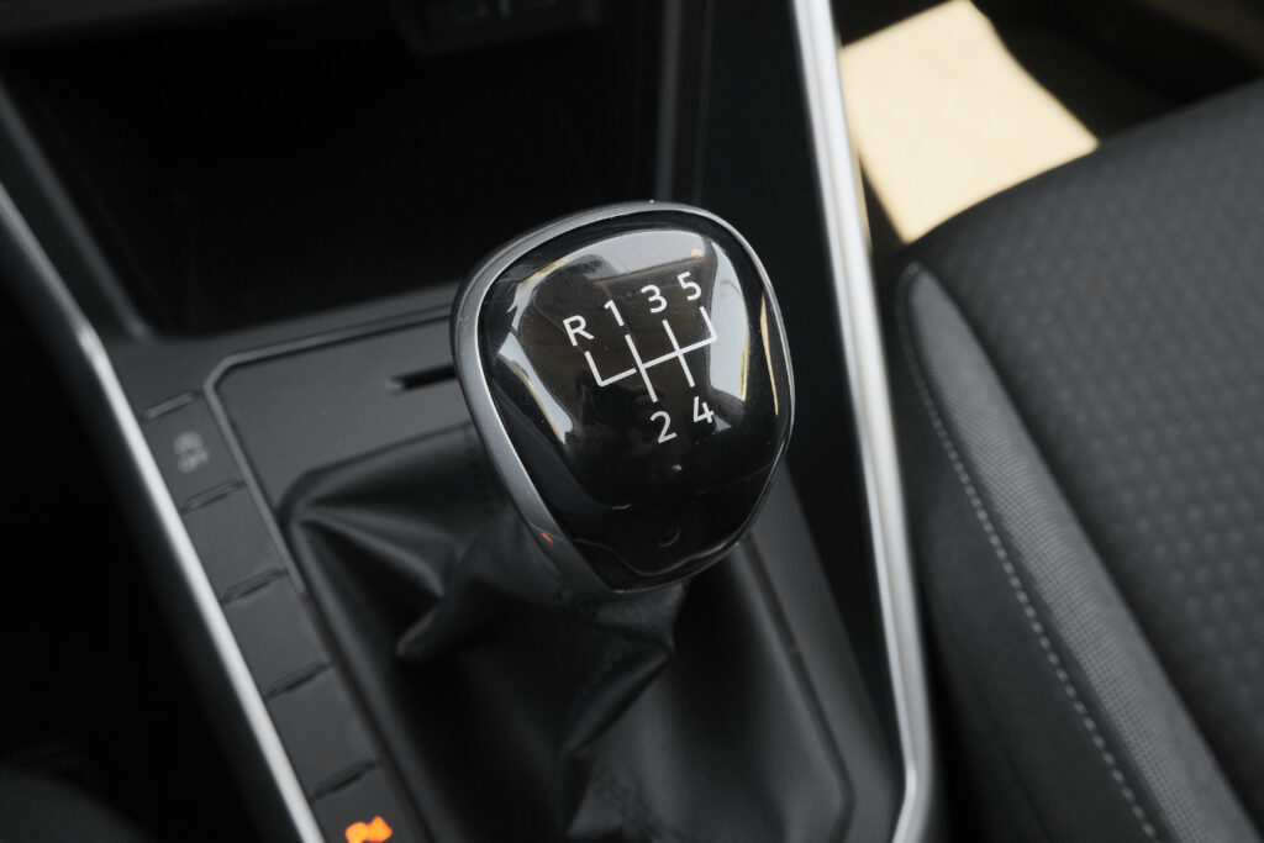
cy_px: 422
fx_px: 1124
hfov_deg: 58.7
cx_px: 632
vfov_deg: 41.1
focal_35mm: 32
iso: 2000
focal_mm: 21.5
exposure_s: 1/60
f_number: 9
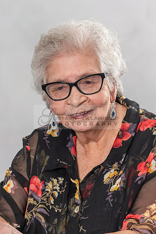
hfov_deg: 10.0
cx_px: 70
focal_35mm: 137
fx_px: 888
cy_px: 149
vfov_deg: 15.0
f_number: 5.6
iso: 200
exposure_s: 1/125
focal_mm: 60
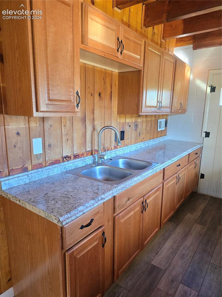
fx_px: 197
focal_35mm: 23
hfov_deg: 58.8
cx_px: 111
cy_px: 148
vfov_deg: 73.9
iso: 800
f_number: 1.7
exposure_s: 1/120
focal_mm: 6.3
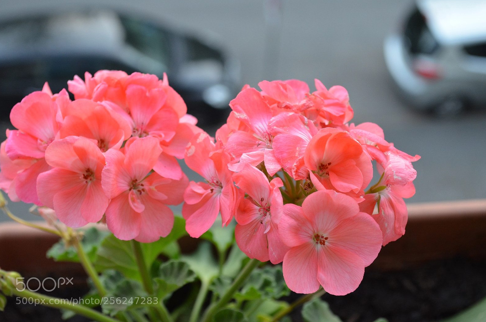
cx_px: 244
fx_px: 822
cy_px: 161
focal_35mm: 61
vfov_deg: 22.2
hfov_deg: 33.0
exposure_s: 1/60
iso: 800
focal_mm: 40
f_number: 5.6
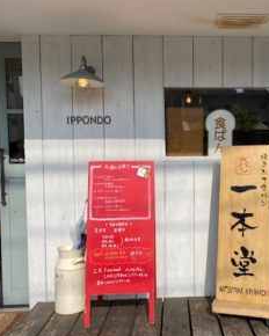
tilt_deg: -3.3
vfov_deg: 51.5
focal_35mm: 35
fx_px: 348
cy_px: 171
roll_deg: +0.3
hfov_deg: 41.1
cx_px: 199
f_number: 1.8
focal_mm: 4.25
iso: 32
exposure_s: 1/3861
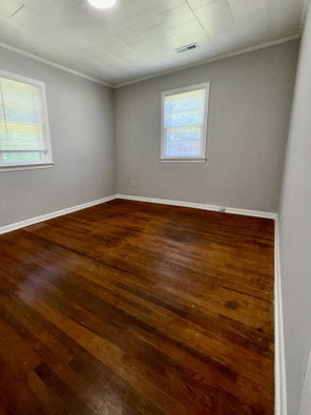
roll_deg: +1.1
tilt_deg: -12.1
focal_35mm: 17
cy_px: 196
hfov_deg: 73.9
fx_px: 204
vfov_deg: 91.0
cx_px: 124
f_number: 2.2
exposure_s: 1/60
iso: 32
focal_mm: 2.22
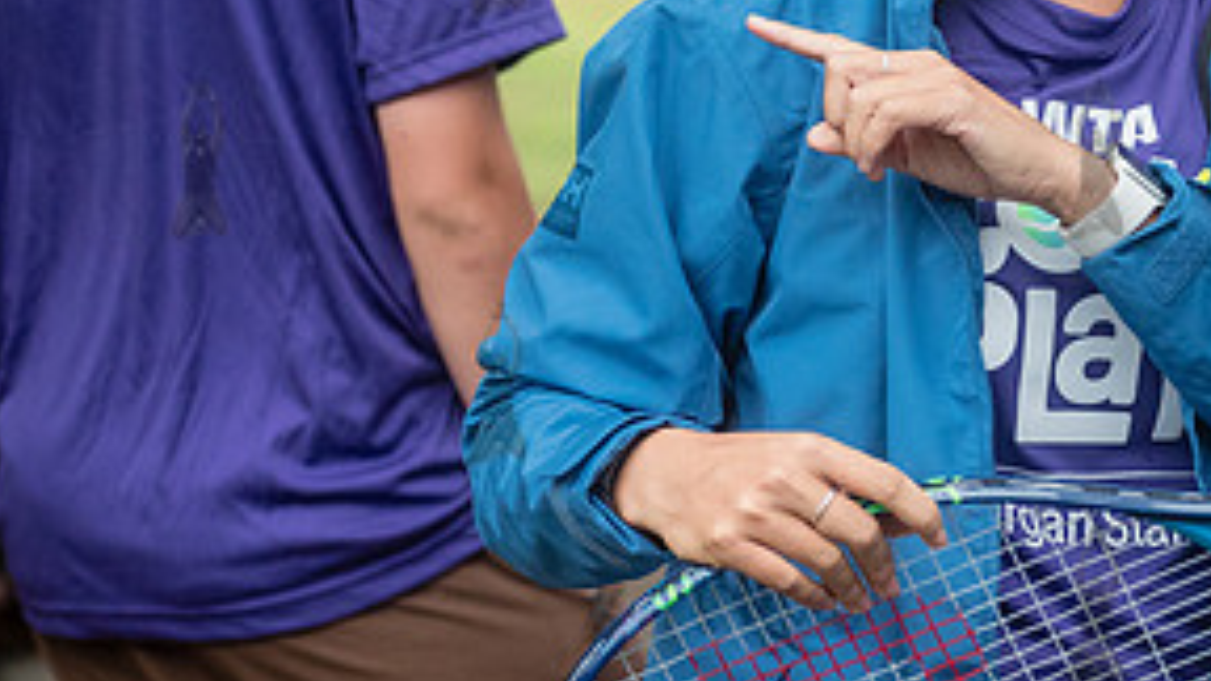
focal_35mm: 186
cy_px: 156
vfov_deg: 6.5
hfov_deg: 11.5
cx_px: 971
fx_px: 5973
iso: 2000
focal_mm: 80
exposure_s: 1/2500
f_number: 4
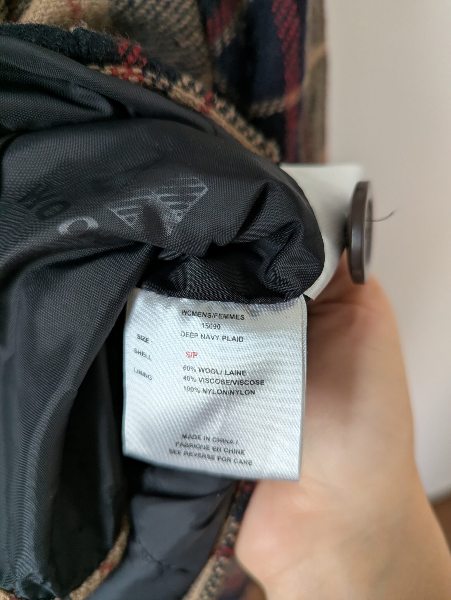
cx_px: 226
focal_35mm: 24
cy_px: 300
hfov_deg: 56.9
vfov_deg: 71.5
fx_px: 416
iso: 457
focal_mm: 6.81
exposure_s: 1/62.7
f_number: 1.85
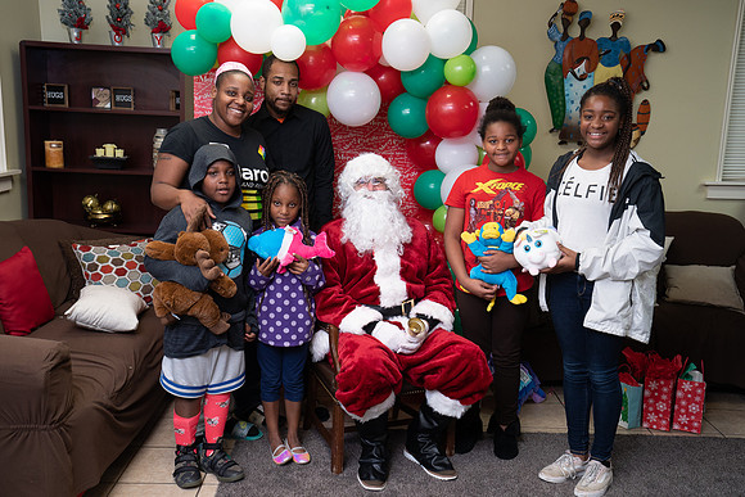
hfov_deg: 49.5
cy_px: 248
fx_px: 807
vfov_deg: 34.2
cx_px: 372
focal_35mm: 39
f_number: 4.5
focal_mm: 39
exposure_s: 1/80
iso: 640
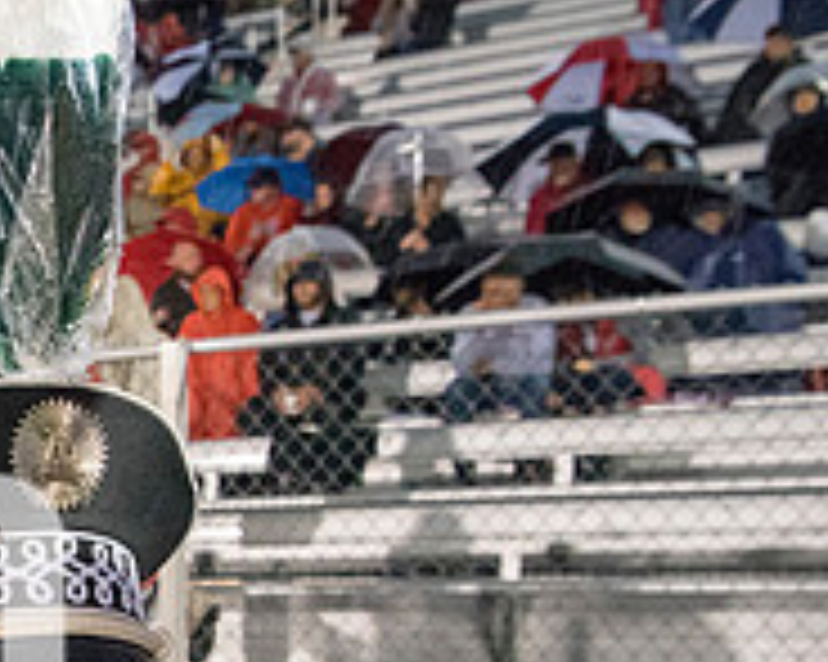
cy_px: 687
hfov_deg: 23.4
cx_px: -274
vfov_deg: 20.7
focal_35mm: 71
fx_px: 1739
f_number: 5.6
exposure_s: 1/200
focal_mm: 24
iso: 5000
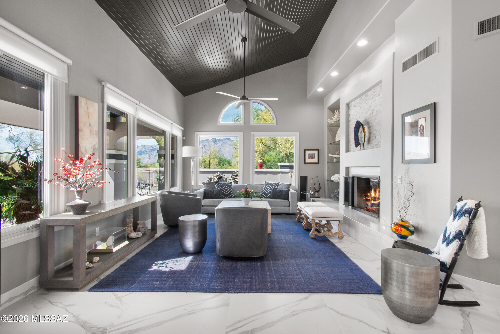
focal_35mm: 15
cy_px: 167
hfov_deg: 100.4
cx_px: 250
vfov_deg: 77.3
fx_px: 208
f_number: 16
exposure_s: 1/40
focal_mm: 10
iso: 500
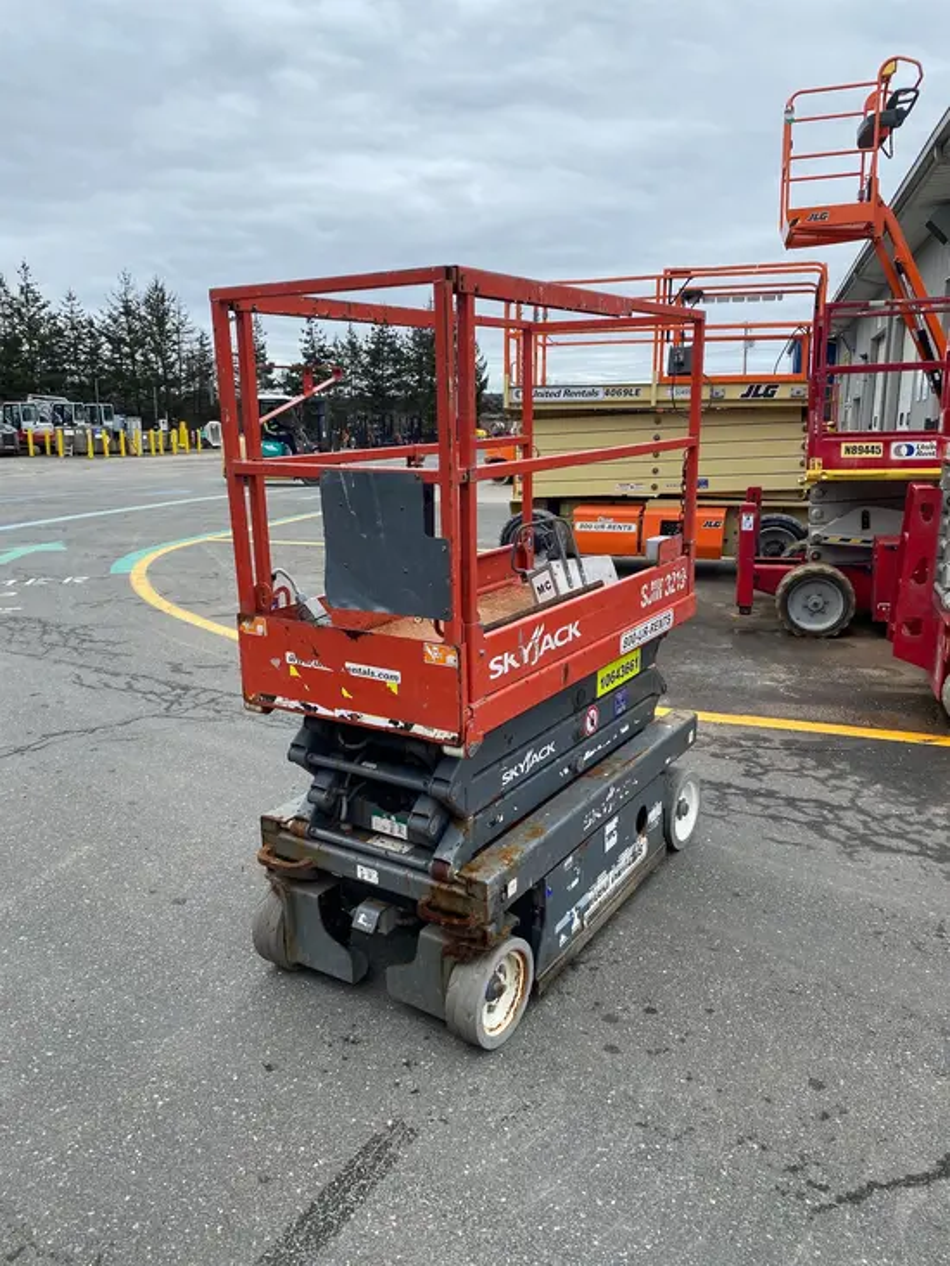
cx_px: 475
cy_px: 633
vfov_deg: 67.3
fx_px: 951
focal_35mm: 26
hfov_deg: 53.1
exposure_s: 1/752
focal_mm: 4.25
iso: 32
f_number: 1.8
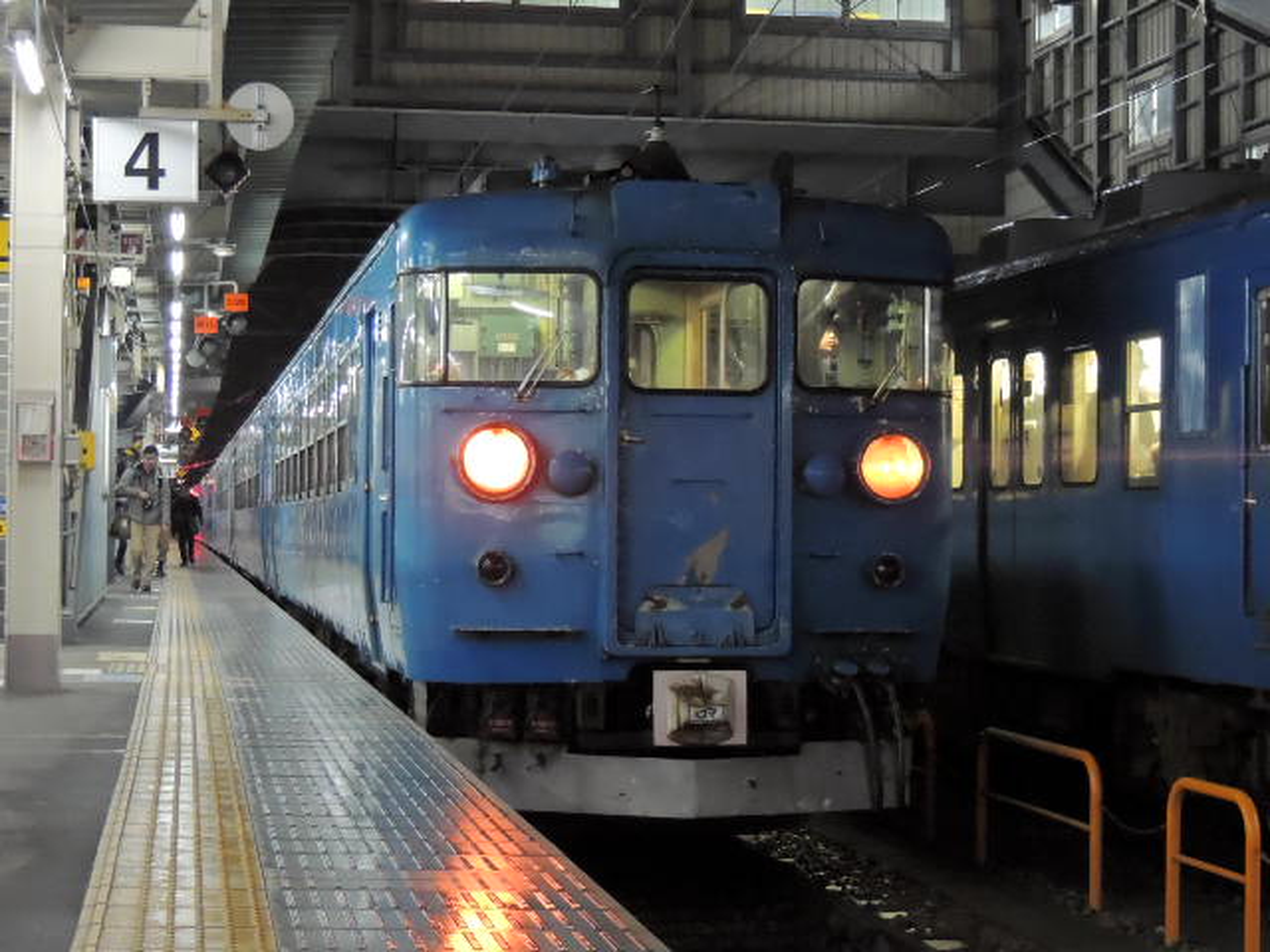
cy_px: 476
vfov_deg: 19.6
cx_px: 635
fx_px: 2752
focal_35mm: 75
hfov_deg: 26.0
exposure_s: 1/15
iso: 1800
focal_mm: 13.3
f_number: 3.9
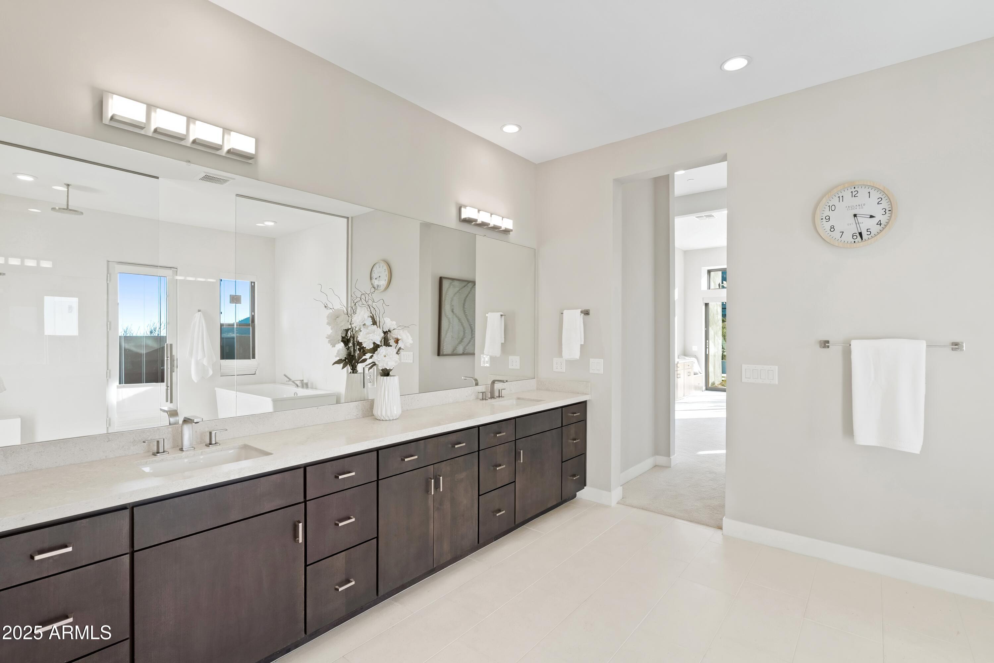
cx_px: 497
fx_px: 469
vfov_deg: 70.4
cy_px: 332
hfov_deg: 93.3
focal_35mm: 17
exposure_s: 1/40
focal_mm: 17
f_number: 8
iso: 800
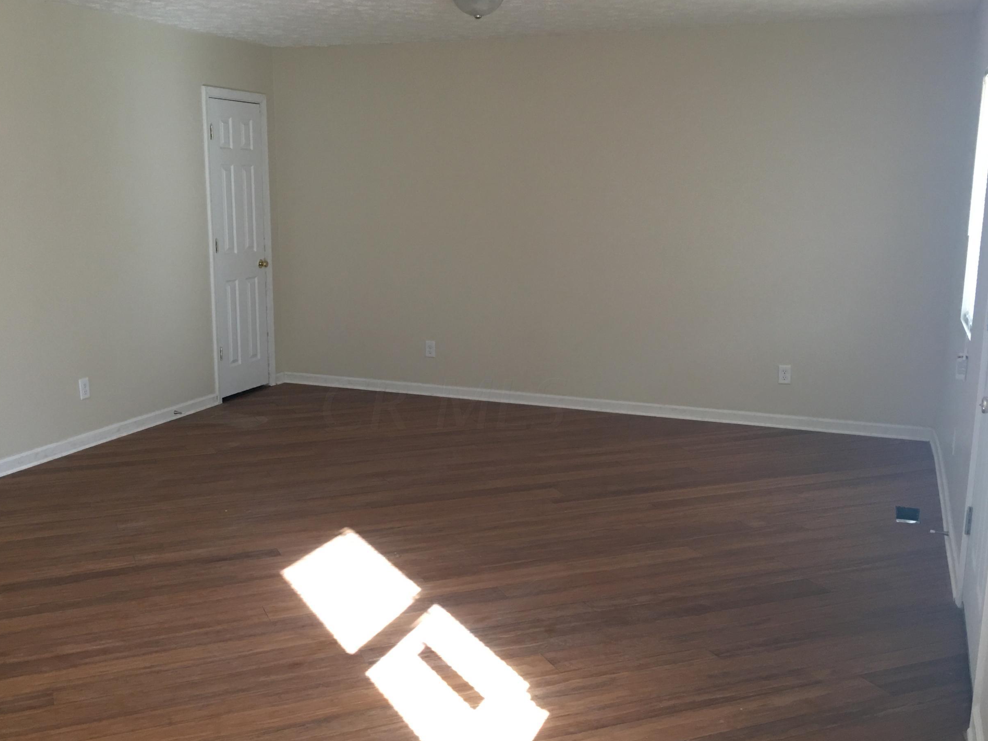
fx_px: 1028
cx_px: 444
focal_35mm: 36
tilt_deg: -11.5
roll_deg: -0.3
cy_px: 404
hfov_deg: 51.3
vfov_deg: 39.6
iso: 64
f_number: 2.2
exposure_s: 1/15
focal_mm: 4.15
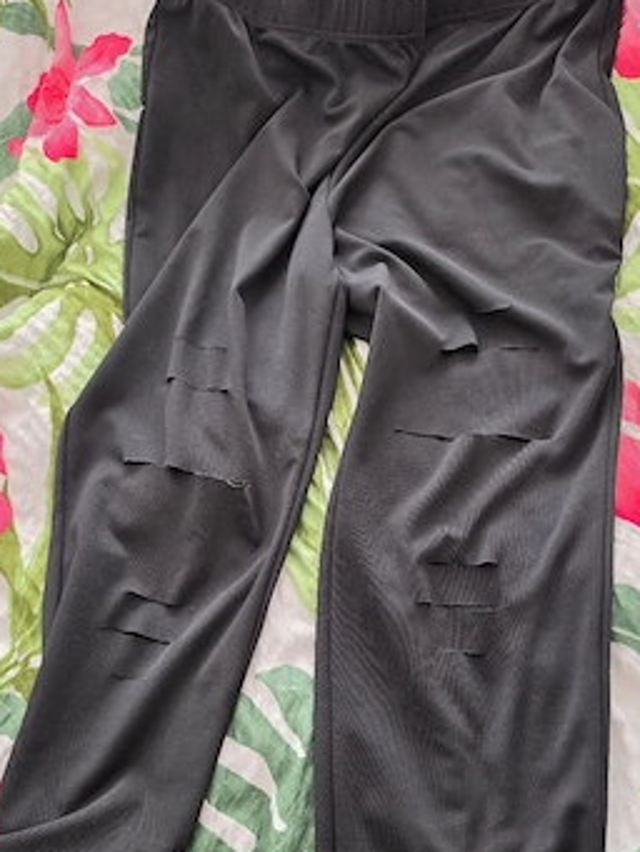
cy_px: 487
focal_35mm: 27
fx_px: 665
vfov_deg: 65.0
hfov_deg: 51.4
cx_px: 302
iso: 100
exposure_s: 1/101
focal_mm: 6.5
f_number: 1.4
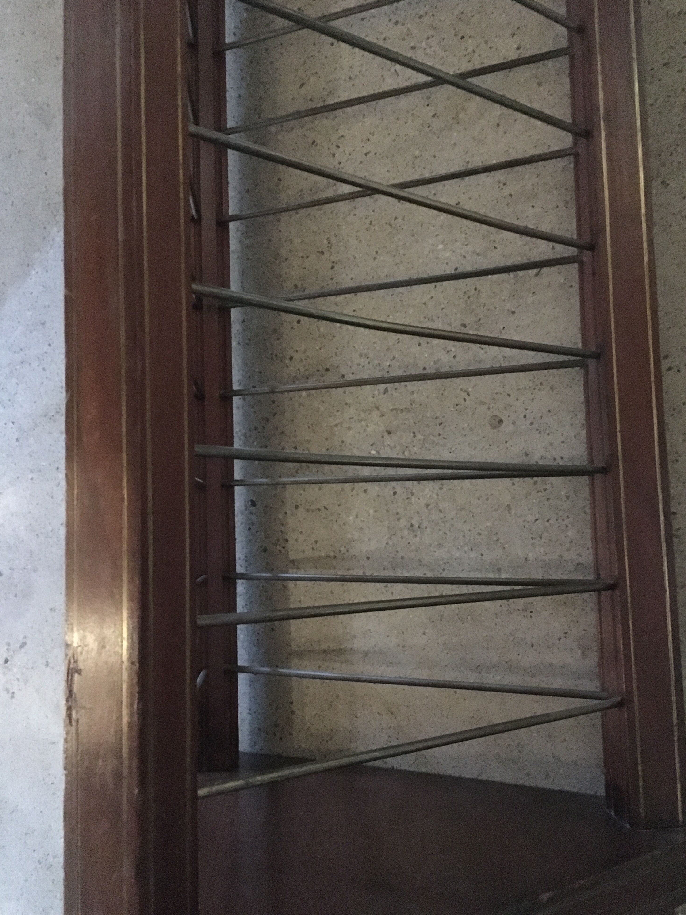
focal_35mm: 30
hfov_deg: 46.8
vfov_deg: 60.0
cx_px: 350
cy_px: 460
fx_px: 793
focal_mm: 4.15
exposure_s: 1/17
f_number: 2.2
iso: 1600
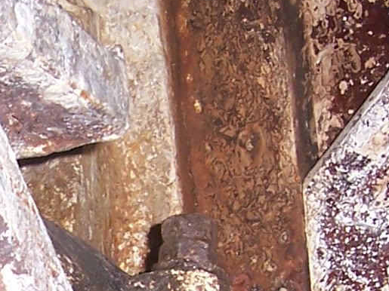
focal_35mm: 161
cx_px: -133
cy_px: 417
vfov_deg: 9.0
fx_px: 1809
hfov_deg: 11.9
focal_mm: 6
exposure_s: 1/60
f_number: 3
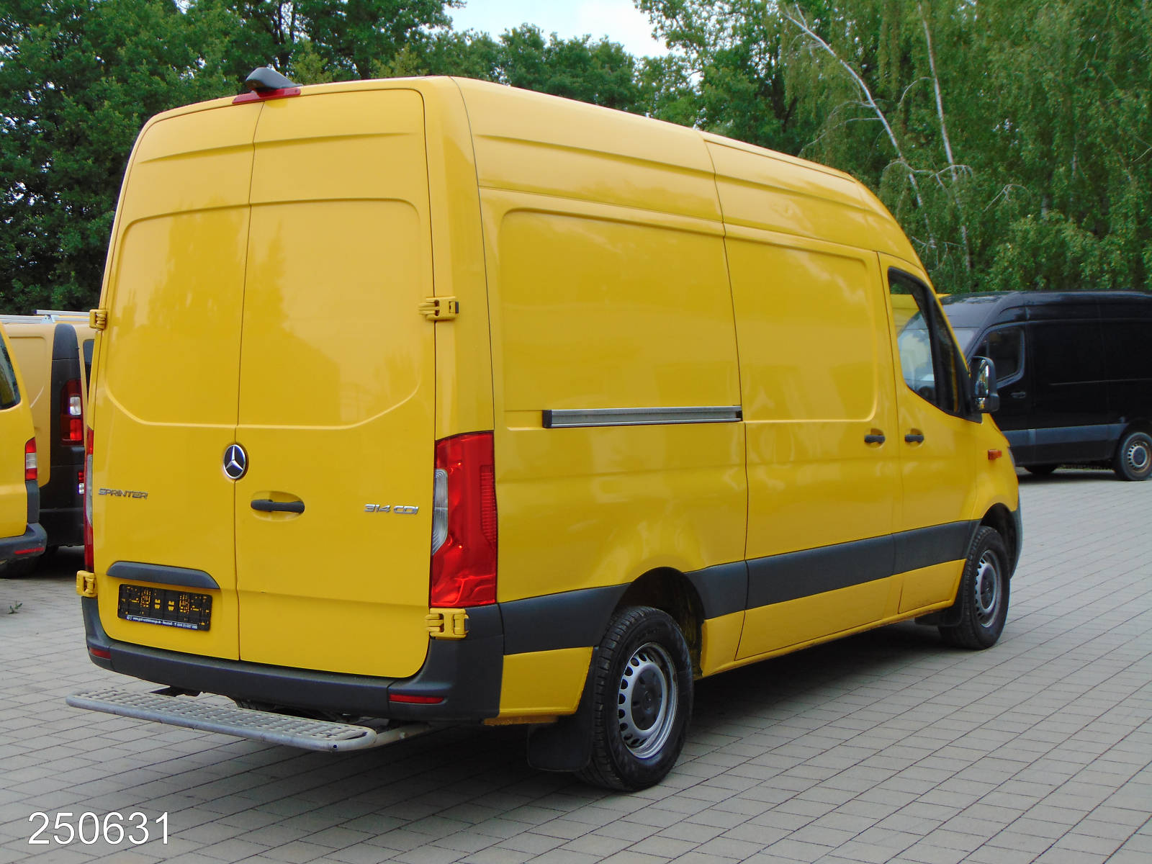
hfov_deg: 38.2
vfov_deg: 29.1
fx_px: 1664
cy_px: 432
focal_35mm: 50
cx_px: 576
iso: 80
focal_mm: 9
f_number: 3.5
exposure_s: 1/400
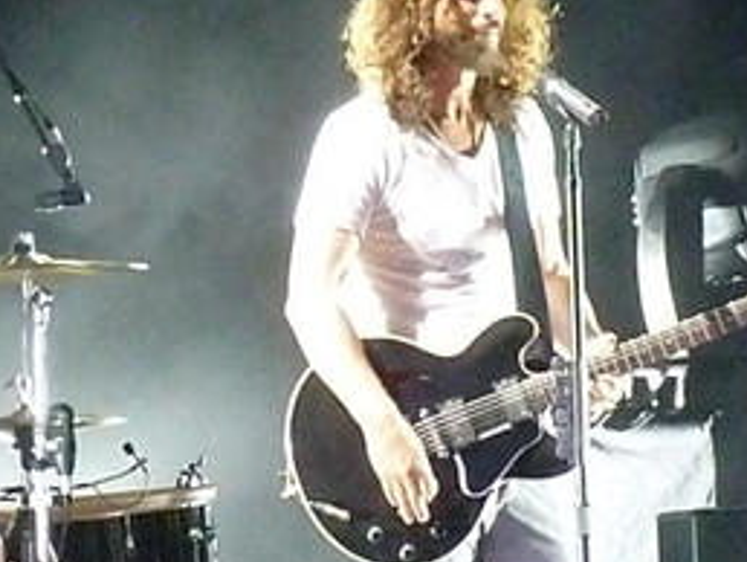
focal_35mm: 952
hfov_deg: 2.1
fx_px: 20563
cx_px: 452
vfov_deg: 1.6
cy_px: 229
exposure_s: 1/60
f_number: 5.9
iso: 3200
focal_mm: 68.8
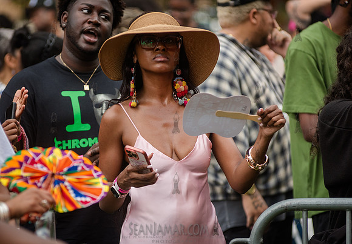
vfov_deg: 5.8
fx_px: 2409
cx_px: 145
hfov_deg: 8.4
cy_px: 144
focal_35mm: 243
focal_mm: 200
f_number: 4
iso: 1000
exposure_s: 1/640
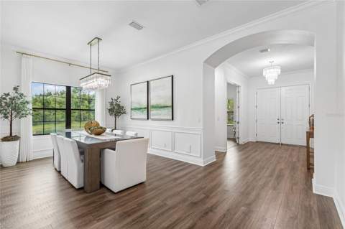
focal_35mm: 15
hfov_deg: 100.4
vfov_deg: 77.2
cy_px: 114
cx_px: 172
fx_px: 144
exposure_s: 1/4
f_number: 7.1
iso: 100
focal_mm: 10
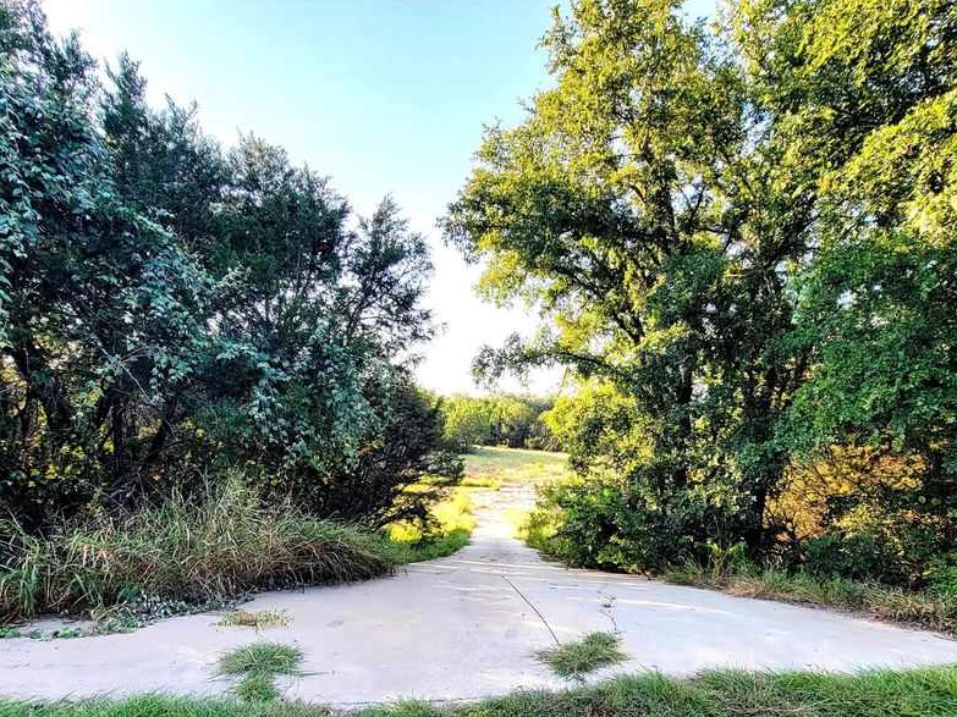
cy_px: 465
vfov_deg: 72.9
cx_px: 480
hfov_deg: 91.0
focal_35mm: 17
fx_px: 470
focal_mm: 2.2
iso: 50
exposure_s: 1/316
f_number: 2.2
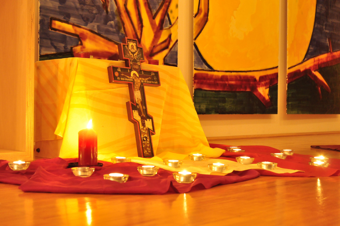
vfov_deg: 25.7
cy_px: 113
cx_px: 170
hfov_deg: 37.9
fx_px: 495
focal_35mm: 52
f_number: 5
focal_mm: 35
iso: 2000
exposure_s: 1/4
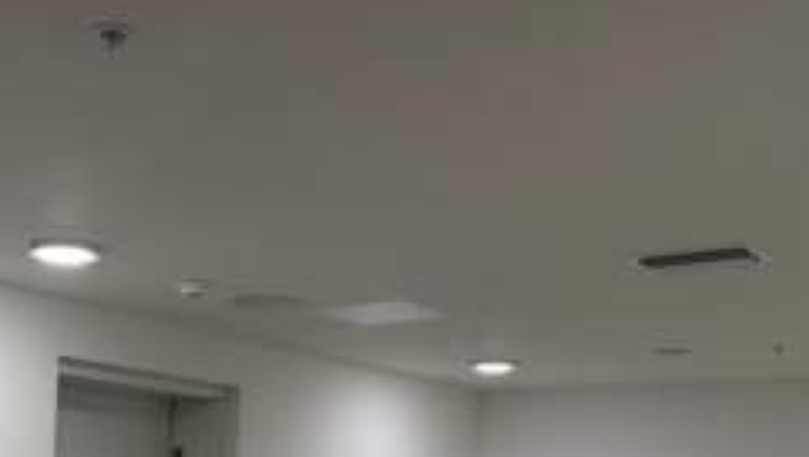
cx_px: 128
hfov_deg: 37.9
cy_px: 558
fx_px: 1116
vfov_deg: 21.4
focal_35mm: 52
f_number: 1.78
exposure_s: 1/174
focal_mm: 6.76
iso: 100
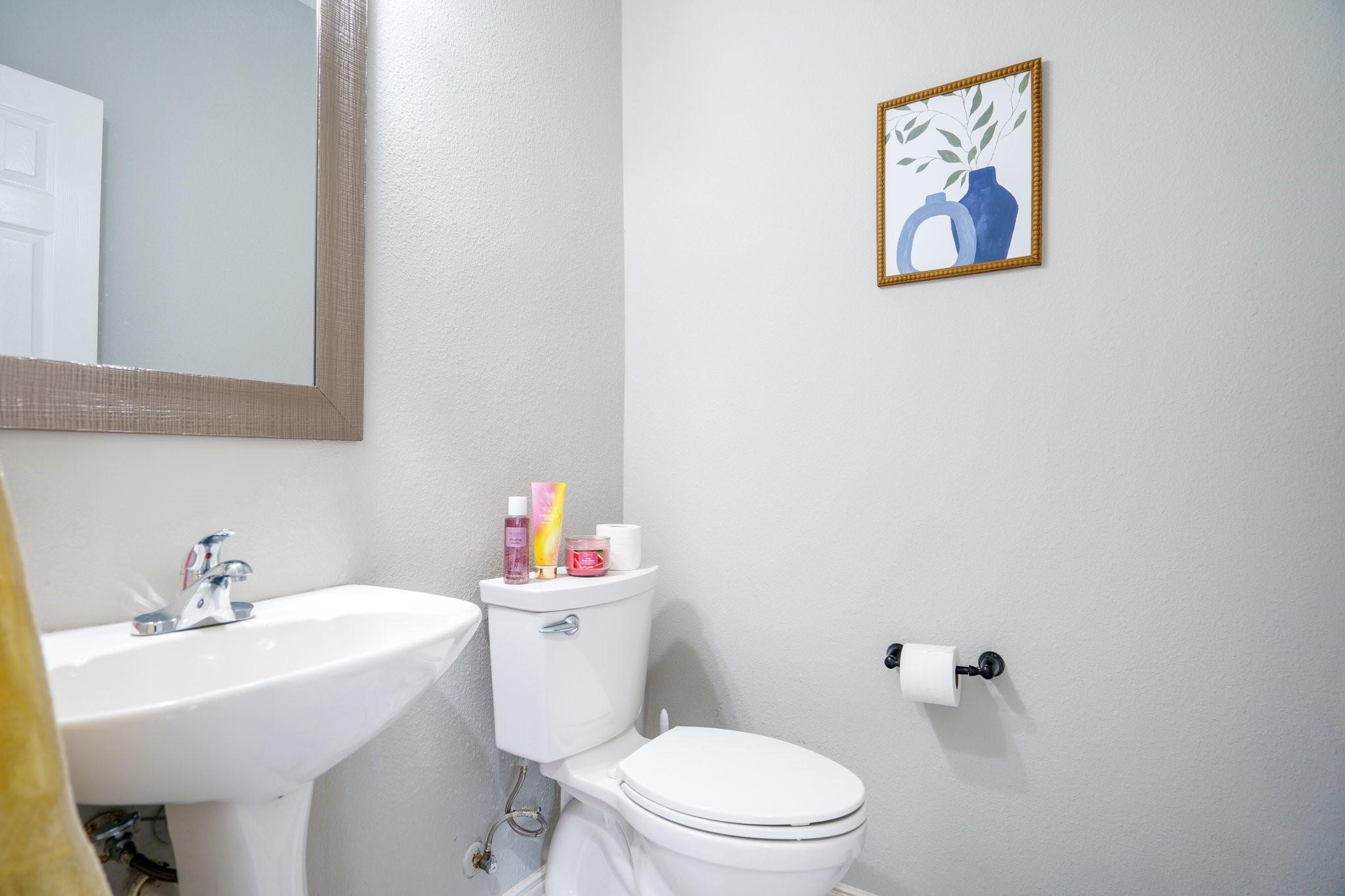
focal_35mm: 16
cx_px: 672
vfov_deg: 73.7
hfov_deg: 96.7
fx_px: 598
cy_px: 448
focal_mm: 16
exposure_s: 1/4
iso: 160
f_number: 4
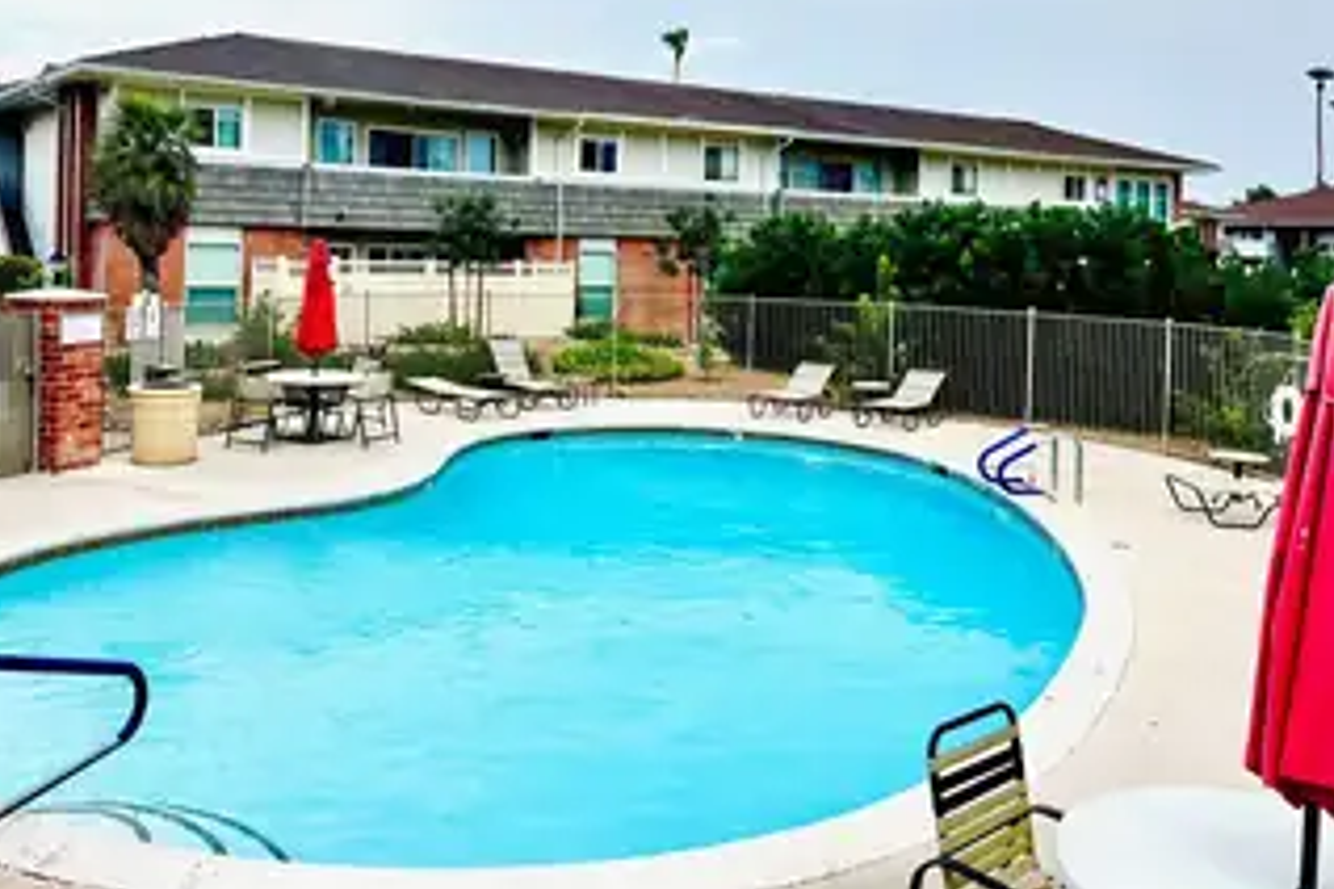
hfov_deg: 55.4
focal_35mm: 34
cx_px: 537
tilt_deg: -1.0
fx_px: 1260
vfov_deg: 38.2
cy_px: 264
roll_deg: -1.0
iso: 50
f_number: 1.6
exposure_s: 1/1667
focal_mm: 5.96
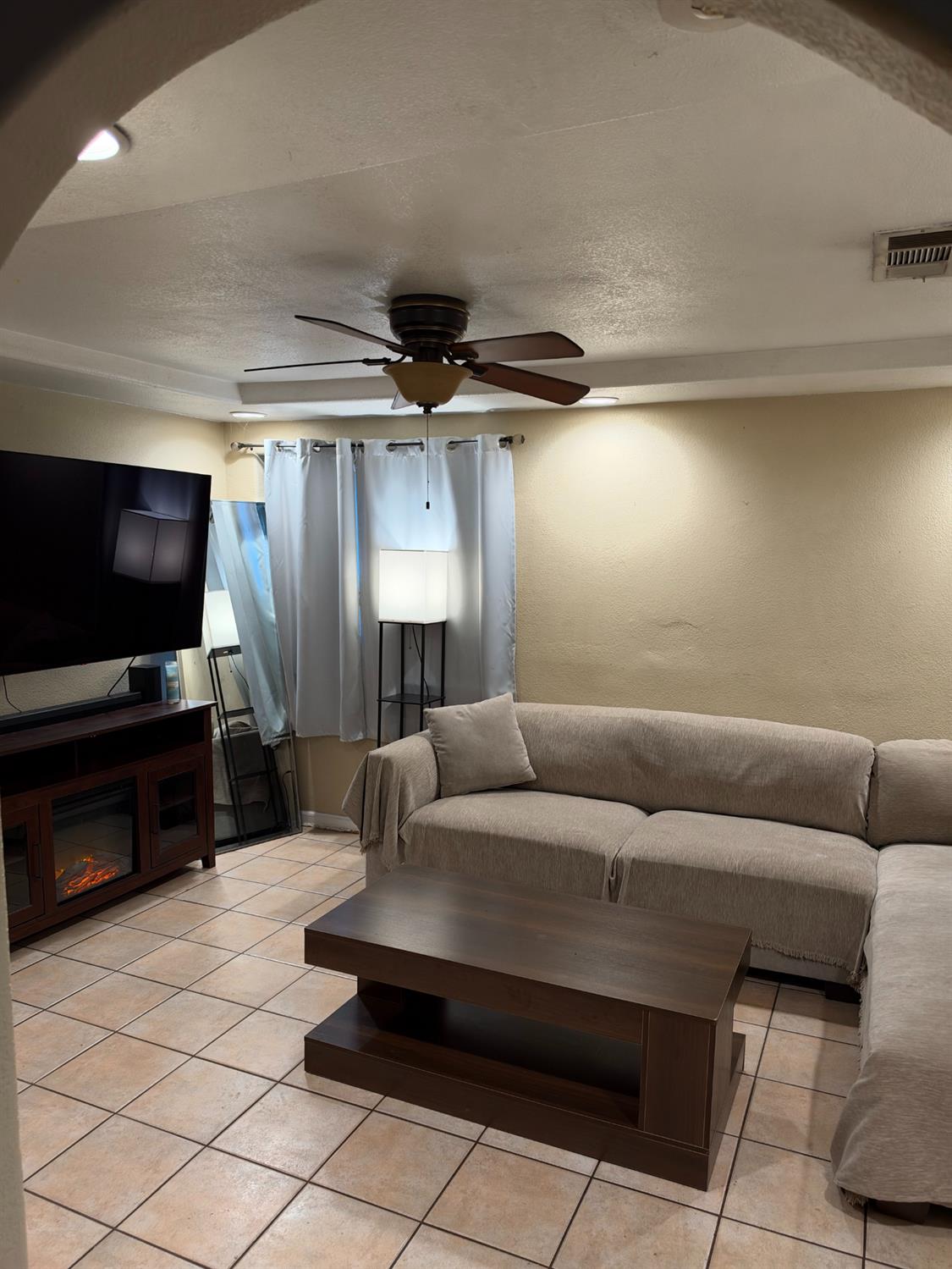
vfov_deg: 71.6
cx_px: 476
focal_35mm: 24
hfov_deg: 56.8
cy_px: 634
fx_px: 880
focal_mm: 6.93
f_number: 1.8
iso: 200
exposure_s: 1/60
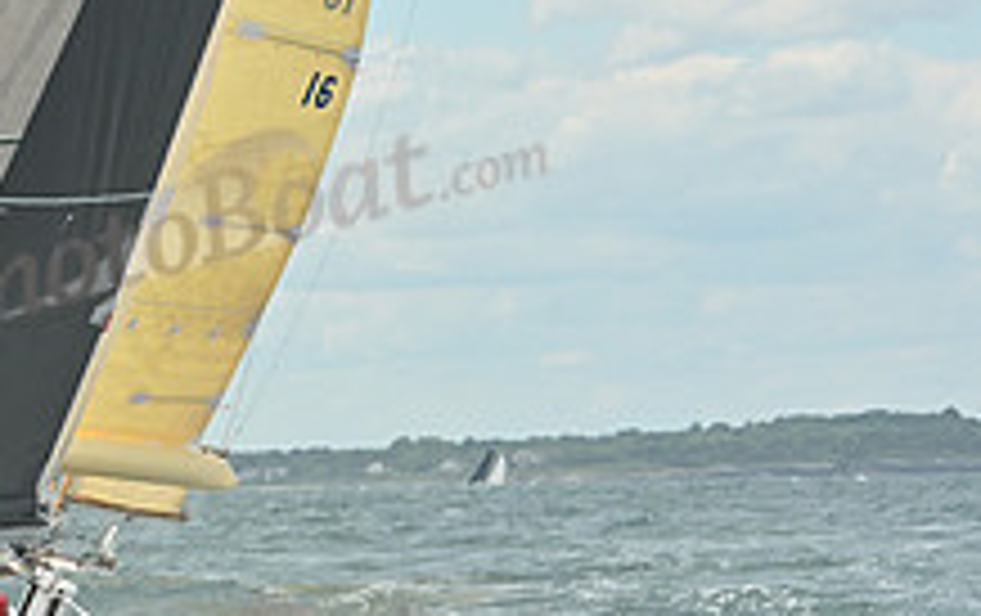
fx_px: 8408
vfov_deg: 4.2
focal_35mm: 314
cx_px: -315
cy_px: 519
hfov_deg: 6.6
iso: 320
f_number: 9
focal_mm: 116
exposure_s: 1/1250
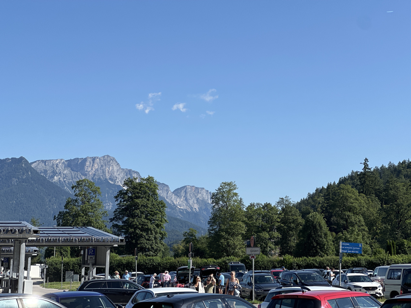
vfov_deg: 19.1
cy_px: 154
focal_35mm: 77
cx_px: 206
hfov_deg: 25.3
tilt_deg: +7.2
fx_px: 914
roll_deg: -1.5
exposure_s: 1/827
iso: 32
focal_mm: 9
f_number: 2.8
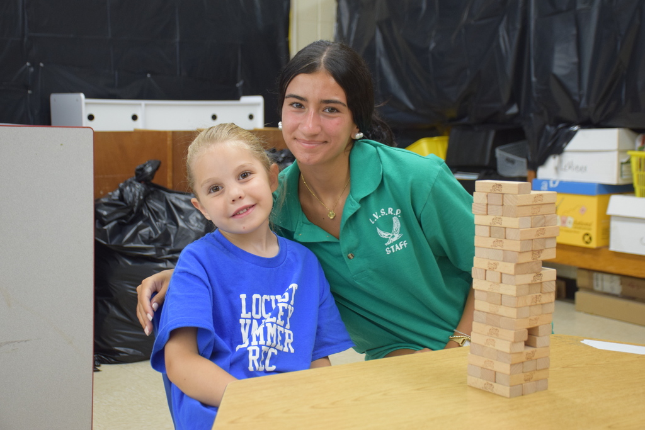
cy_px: 215
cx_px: 322
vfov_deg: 23.8
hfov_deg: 35.0
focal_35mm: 57
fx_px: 1021
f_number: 4.2
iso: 1100
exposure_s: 1/60
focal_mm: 38
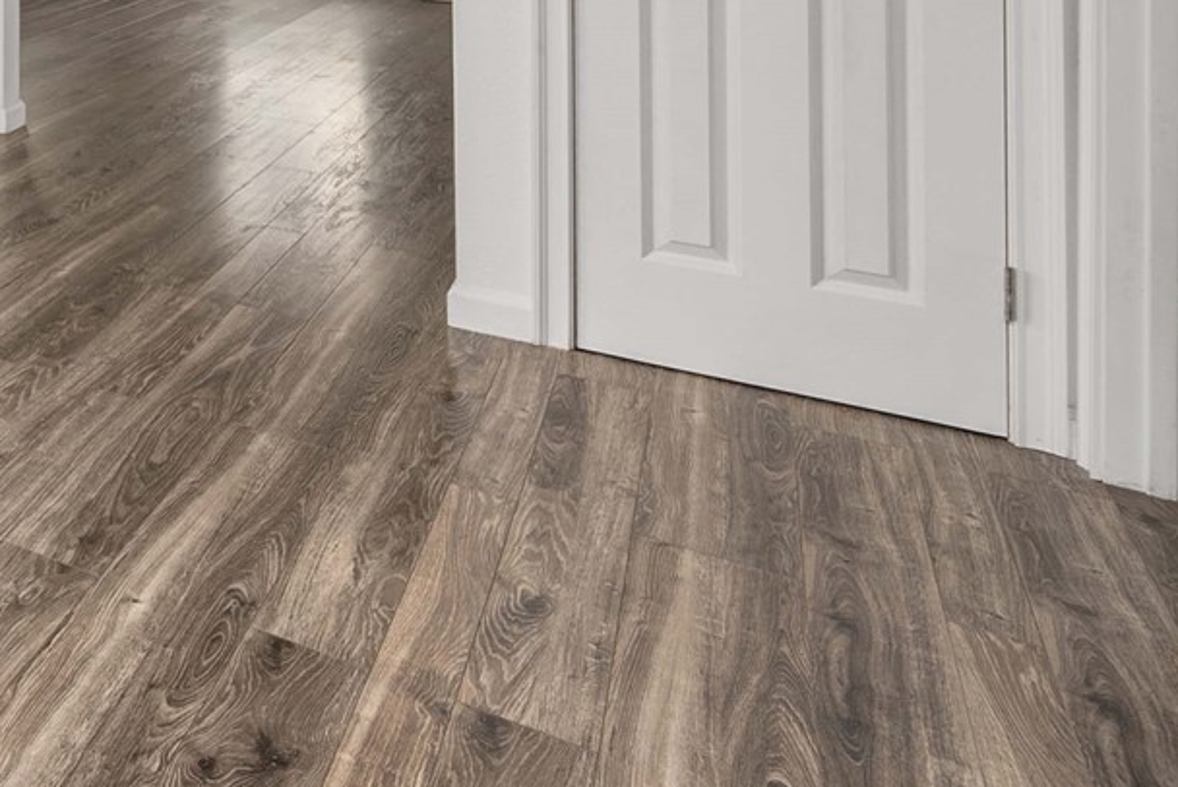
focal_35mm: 39
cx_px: -390
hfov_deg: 33.9
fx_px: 1277
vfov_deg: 29.6
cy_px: -149
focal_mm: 14
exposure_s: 1/30
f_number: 7.1
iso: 250
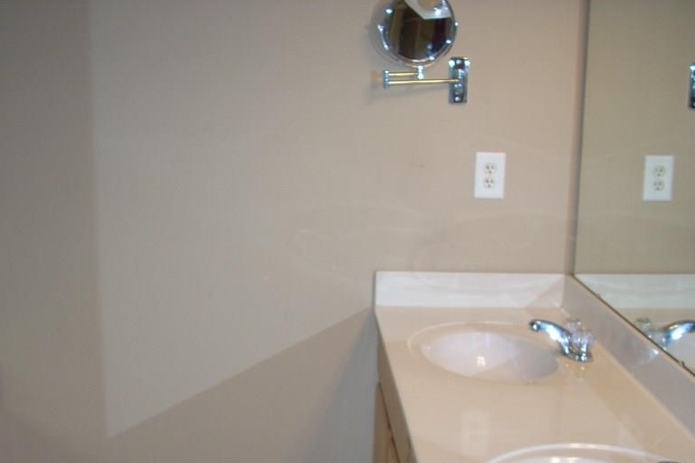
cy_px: 335
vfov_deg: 26.2
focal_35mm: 51
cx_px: 318
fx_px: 984
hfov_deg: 38.9
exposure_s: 1/30
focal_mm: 6.2
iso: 64
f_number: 2.8
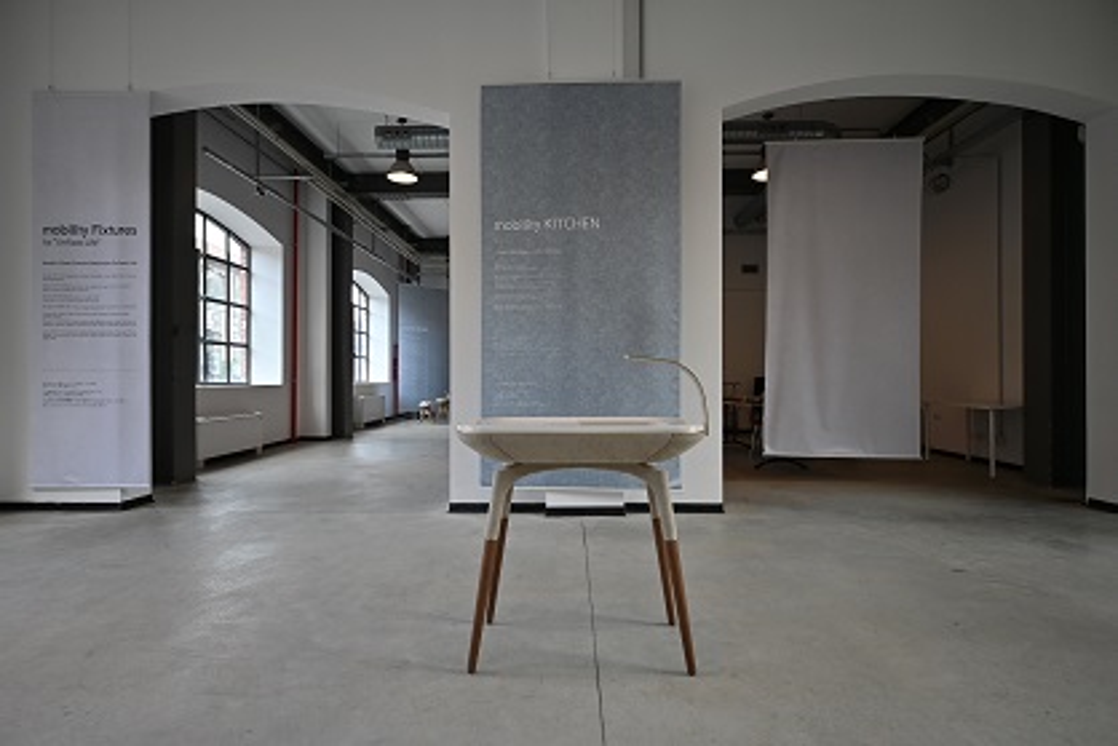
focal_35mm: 18
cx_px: 559
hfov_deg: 90.0
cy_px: 373
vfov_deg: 67.4
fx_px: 559
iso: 100
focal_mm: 12
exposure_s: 1/40
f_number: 3.5
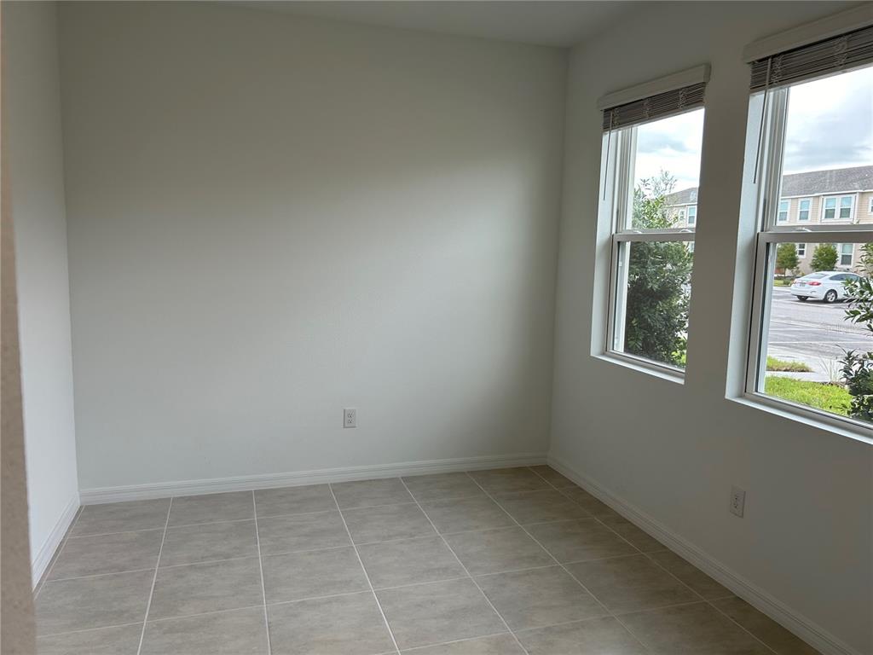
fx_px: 656
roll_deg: -0.9
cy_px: 328
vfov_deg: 53.1
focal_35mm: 26
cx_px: 436
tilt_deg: -7.5
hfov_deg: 67.3
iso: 50
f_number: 1.5
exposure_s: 1/301
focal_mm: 5.7
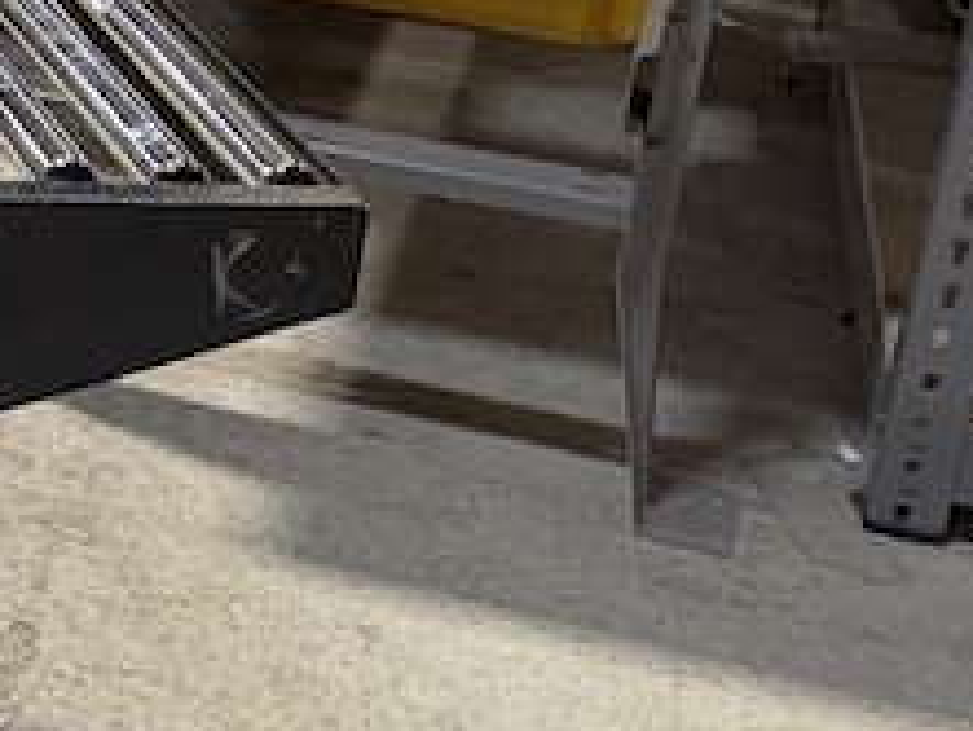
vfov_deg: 13.1
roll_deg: +0.8
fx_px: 3122
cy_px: -79
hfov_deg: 14.4
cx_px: -1039
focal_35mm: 111
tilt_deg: -19.2
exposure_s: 1/60
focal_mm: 6.76
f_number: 1.78
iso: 400
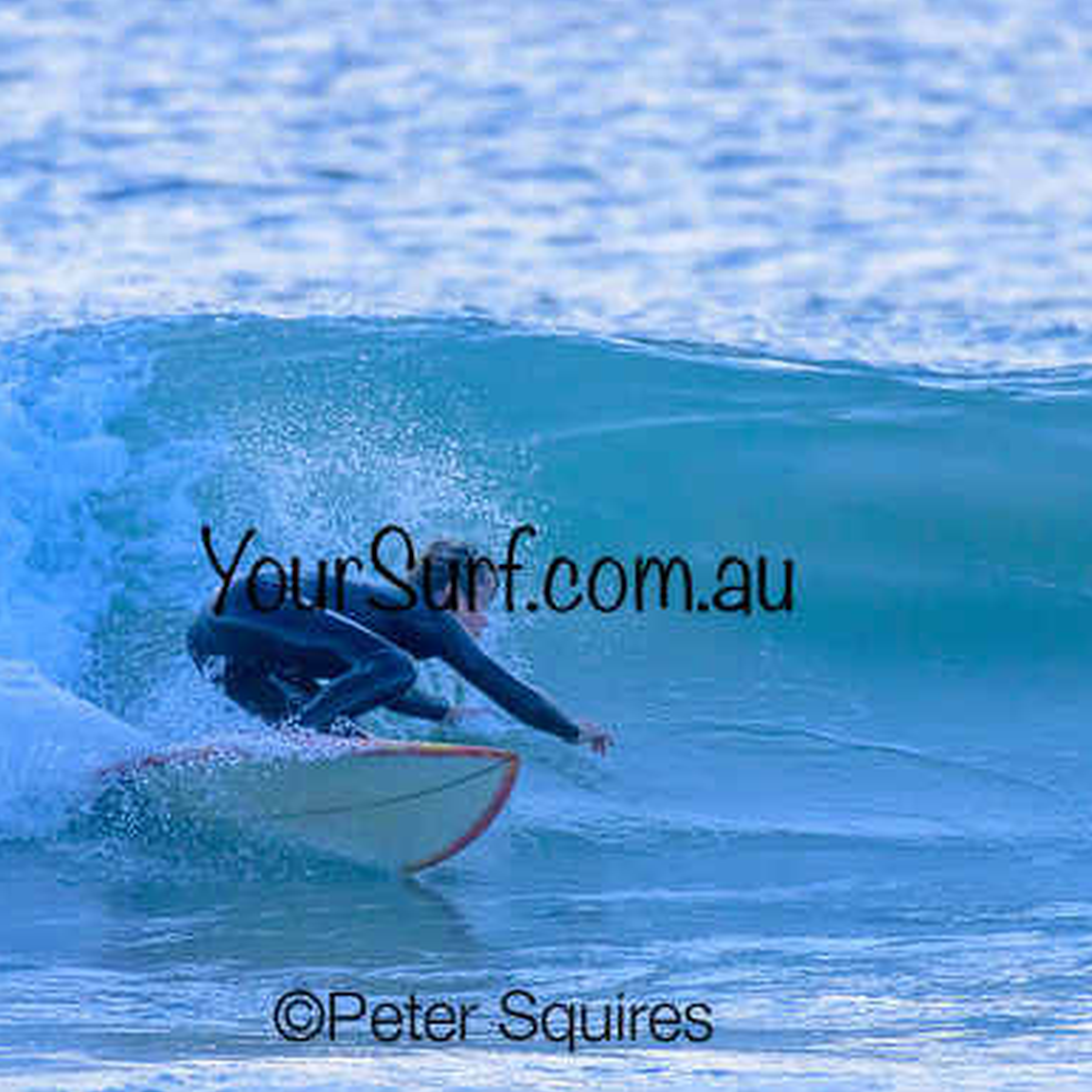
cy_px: 546
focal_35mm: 1281
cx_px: 494
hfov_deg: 1.4
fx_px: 45719
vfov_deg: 1.4
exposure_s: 1/2000
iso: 3600
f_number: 11
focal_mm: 1000
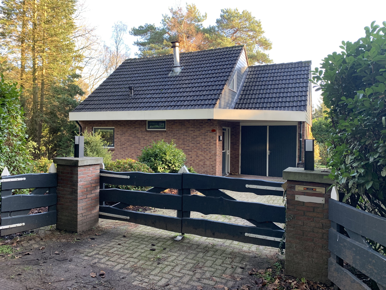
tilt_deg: -1.3
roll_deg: +0.0
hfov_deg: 67.3
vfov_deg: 53.1
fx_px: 290
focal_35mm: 26
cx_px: 193
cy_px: 145
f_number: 1.8
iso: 64
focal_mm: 4.25
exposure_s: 1/121
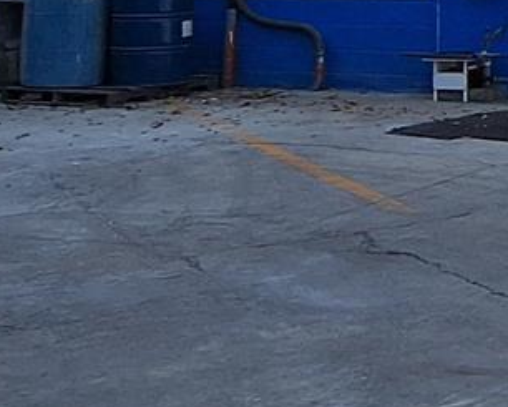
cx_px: 1071
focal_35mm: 85
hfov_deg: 16.2
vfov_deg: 17.1
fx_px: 1278
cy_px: -101
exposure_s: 1/1241
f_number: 2.2
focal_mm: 1.74
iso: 40
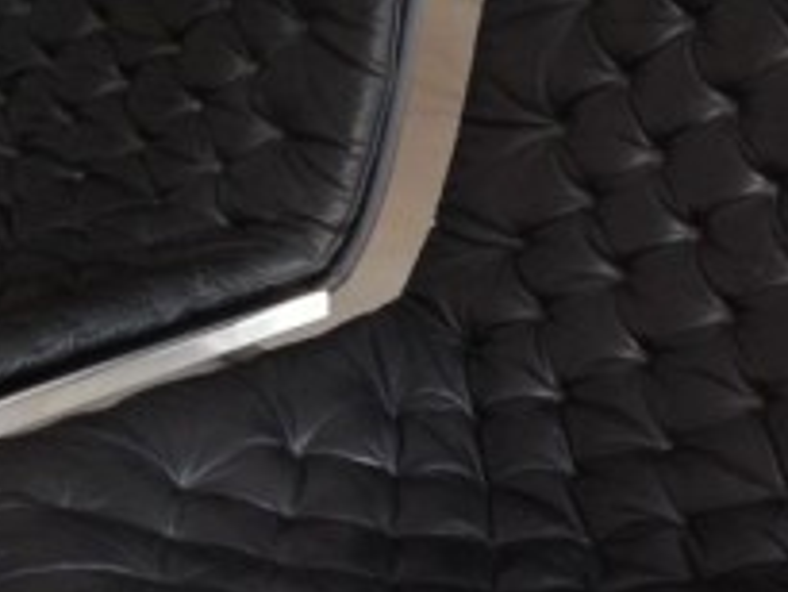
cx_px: 530
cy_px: 394
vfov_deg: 14.9
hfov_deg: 19.8
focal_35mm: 99
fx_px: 2255
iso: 125
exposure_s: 1/20
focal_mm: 4.28
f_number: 2.4
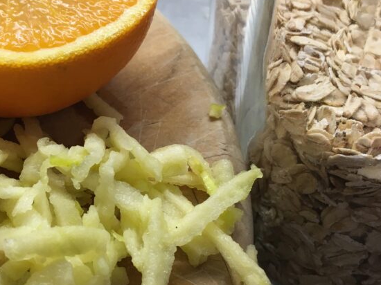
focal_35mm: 54
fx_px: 594
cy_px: 156
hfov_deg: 35.0
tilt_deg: -45.8
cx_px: 108
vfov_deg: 27.0
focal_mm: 4.15
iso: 32
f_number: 2.2
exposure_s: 1/33
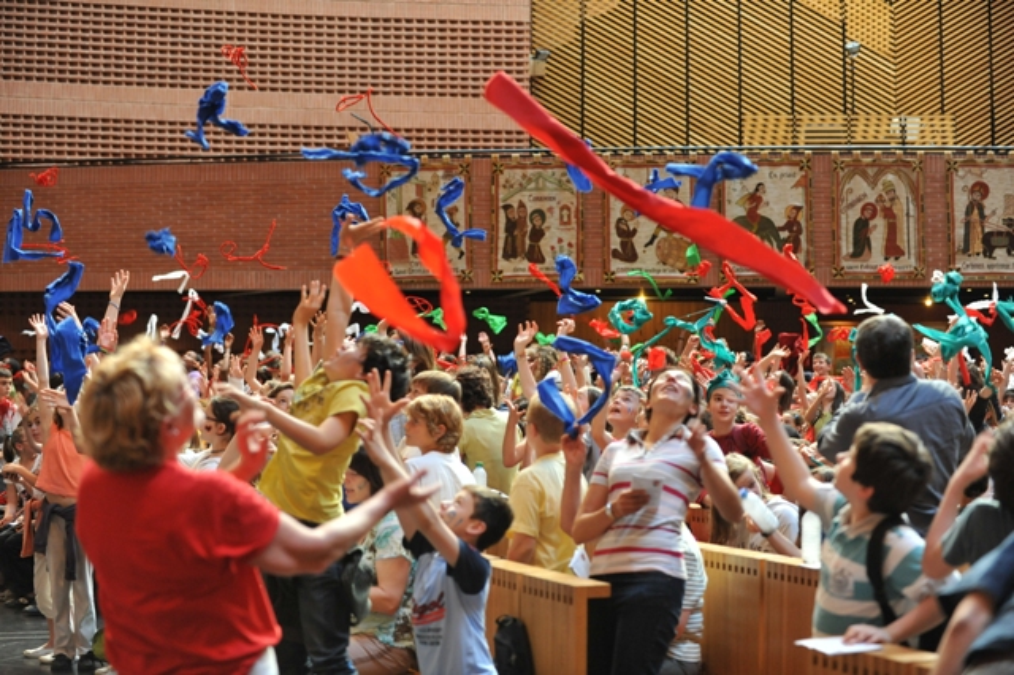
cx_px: 507
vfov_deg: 19.4
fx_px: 1971
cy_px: 338
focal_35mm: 70
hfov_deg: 28.9
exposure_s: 1/160
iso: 2000
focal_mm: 70
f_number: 3.2
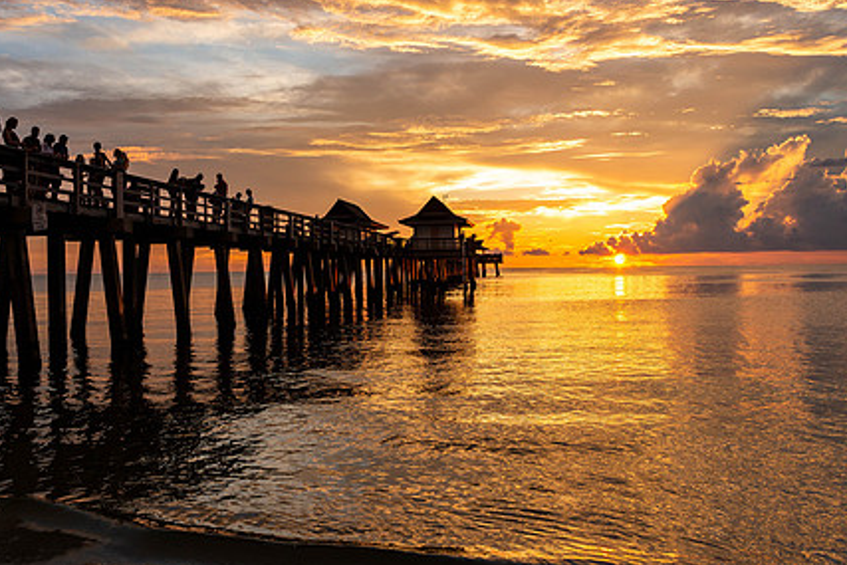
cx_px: 296
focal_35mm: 38
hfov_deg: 49.9
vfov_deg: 35.1
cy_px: 279
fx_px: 894
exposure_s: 1/250
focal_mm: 28
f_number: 8
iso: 640
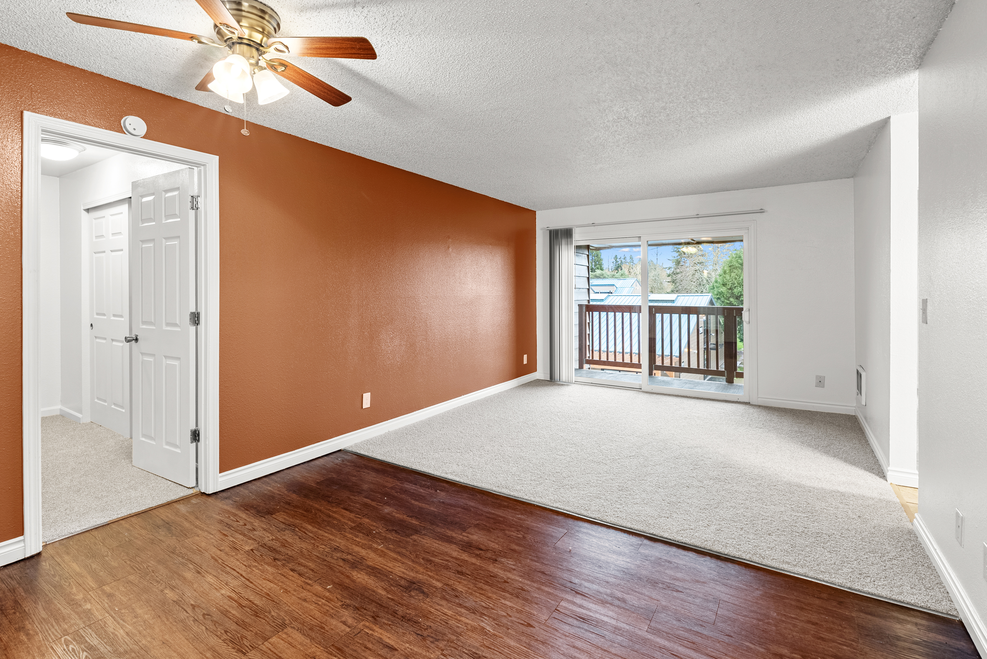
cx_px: 494
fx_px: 439
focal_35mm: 16
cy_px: 330
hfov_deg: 96.7
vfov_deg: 73.8
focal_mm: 16
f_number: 8
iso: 100
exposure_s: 3.2
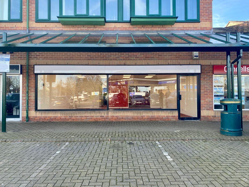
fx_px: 187
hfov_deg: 67.3
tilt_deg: +1.1
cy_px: 94
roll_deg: -0.2
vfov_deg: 53.1
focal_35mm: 26
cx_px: 124
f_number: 1.8
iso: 32
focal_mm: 4.25
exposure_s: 1/151
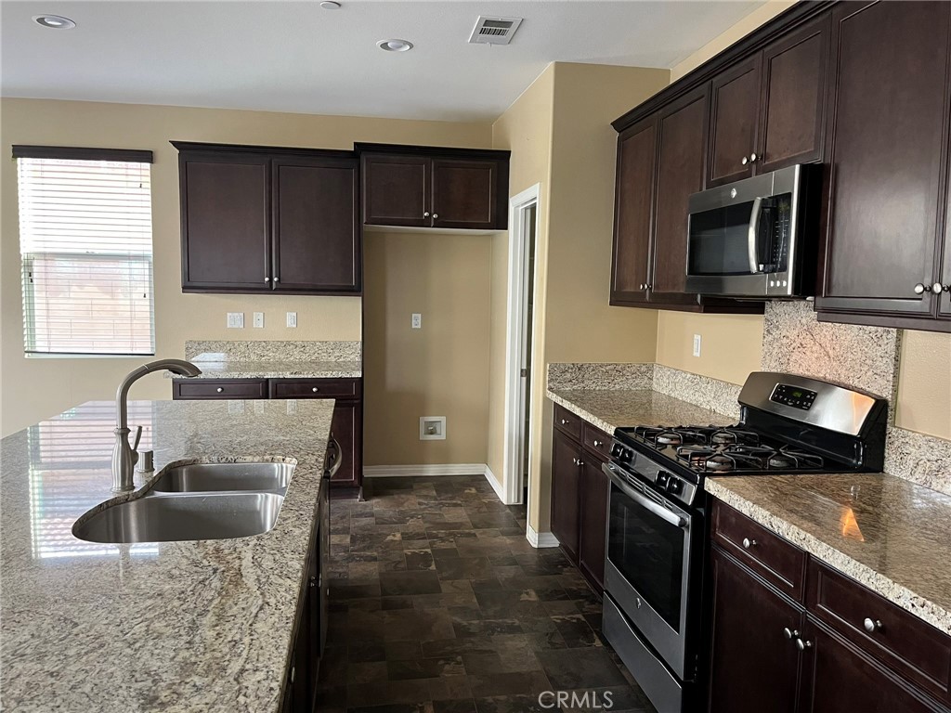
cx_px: 476
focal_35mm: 26
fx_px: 714
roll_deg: -1.0
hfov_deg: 67.3
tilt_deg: -5.2
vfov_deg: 53.1
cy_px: 356
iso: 500
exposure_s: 1/60
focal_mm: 5.1
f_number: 1.6
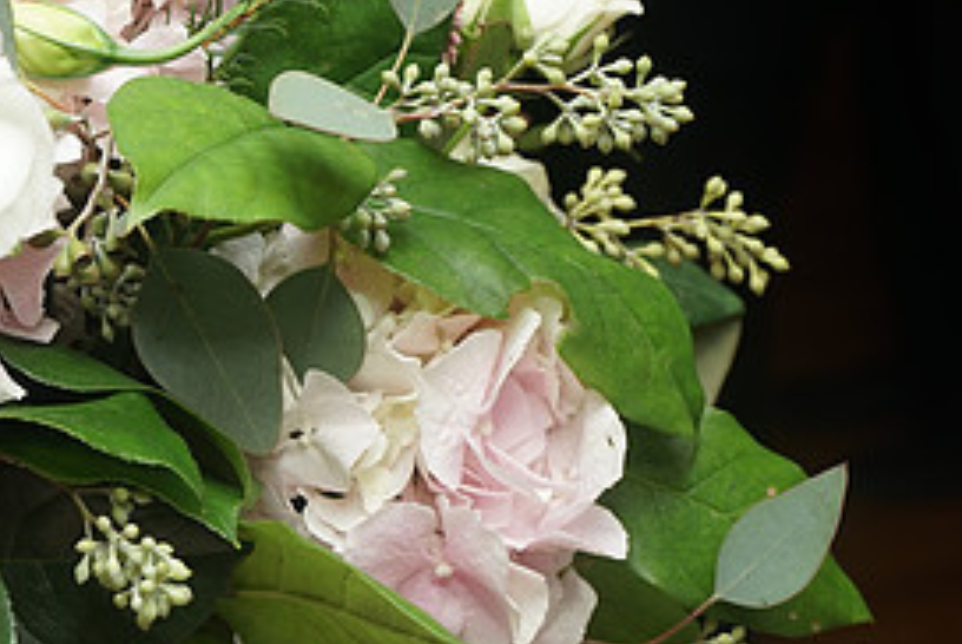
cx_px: -21
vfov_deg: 12.1
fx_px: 3023
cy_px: 257
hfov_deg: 17.6
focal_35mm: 113
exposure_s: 1/200
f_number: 6.3
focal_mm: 53
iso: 125
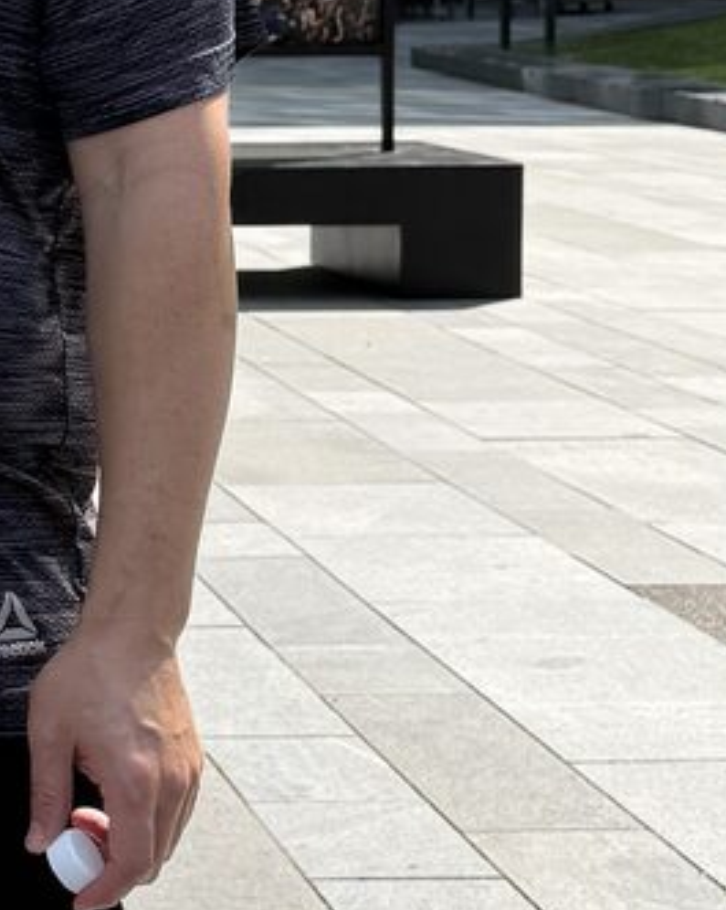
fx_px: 3039
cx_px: -312
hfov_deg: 13.0
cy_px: 175
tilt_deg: -5.4
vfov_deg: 16.9
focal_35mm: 113
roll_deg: +1.4
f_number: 1.78
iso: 80
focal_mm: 6.76
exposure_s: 1/2370
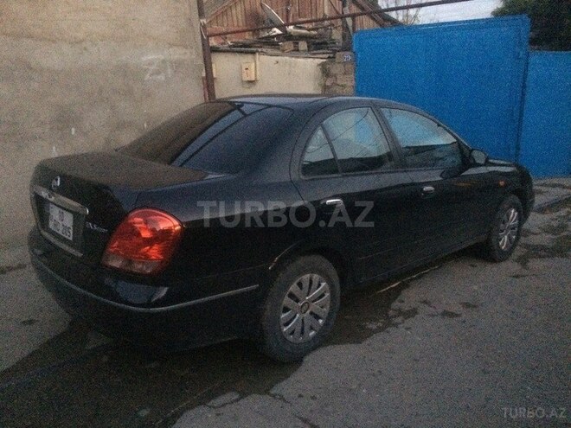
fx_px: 478
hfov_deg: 61.7
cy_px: 214
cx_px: 286
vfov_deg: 48.2
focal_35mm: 29
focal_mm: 4.15
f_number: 2.2
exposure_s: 1/17
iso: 1000
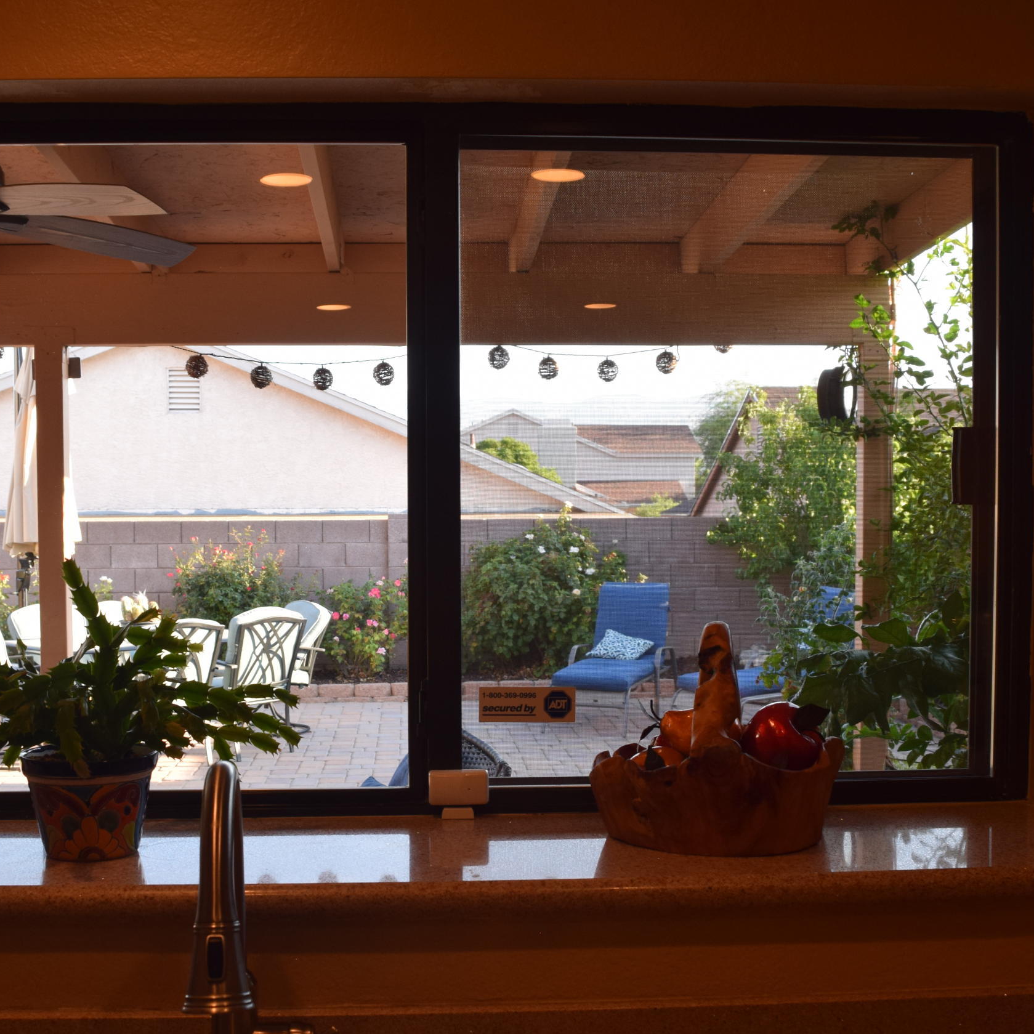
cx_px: 491
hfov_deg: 40.9
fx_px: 1386
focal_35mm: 41
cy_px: 572
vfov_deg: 40.9
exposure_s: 1/125
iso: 400
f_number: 5.6
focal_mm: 18
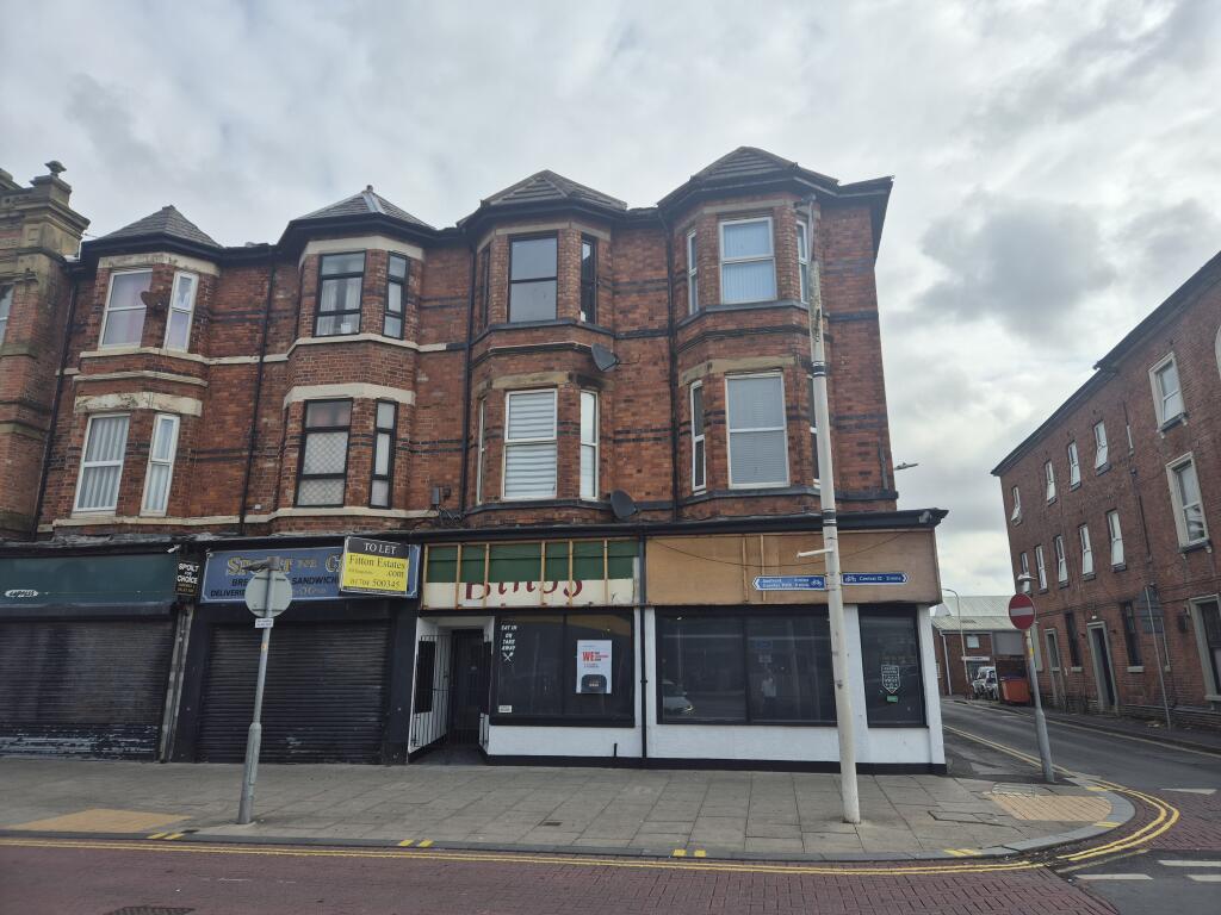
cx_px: 610
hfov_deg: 73.9
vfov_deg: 58.9
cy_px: 458
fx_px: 811
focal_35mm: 23
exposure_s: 1/2152
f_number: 1.8
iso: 25
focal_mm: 5.4
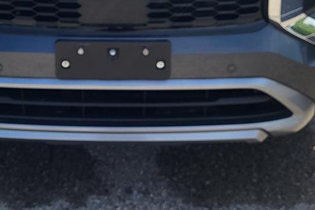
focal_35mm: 66
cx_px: 87
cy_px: -59
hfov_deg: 30.1
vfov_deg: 19.2
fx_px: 578
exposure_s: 1/1509
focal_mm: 5.4
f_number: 1.8
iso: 40
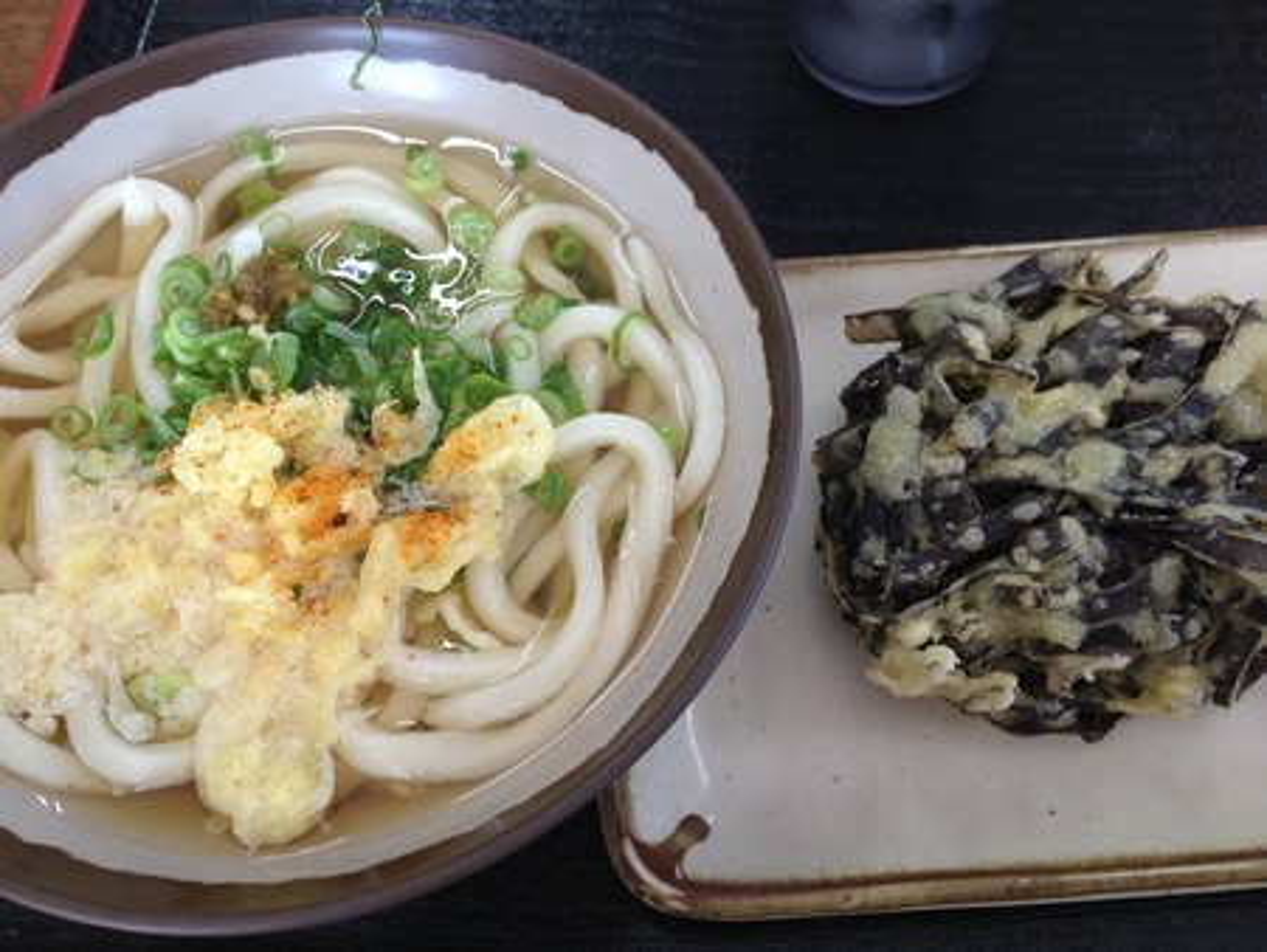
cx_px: 634
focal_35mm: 35
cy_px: 476
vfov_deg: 40.7
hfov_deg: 52.6
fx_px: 1282
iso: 64
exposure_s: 1/60
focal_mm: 4.28
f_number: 2.4
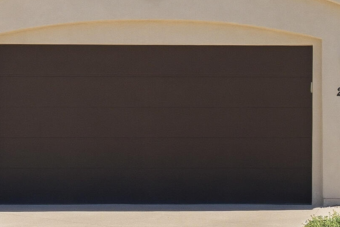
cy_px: 193
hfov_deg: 13.2
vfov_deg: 9.2
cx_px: 477
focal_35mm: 149
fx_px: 1407
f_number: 6.3
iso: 800
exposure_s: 1/2000
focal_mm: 27
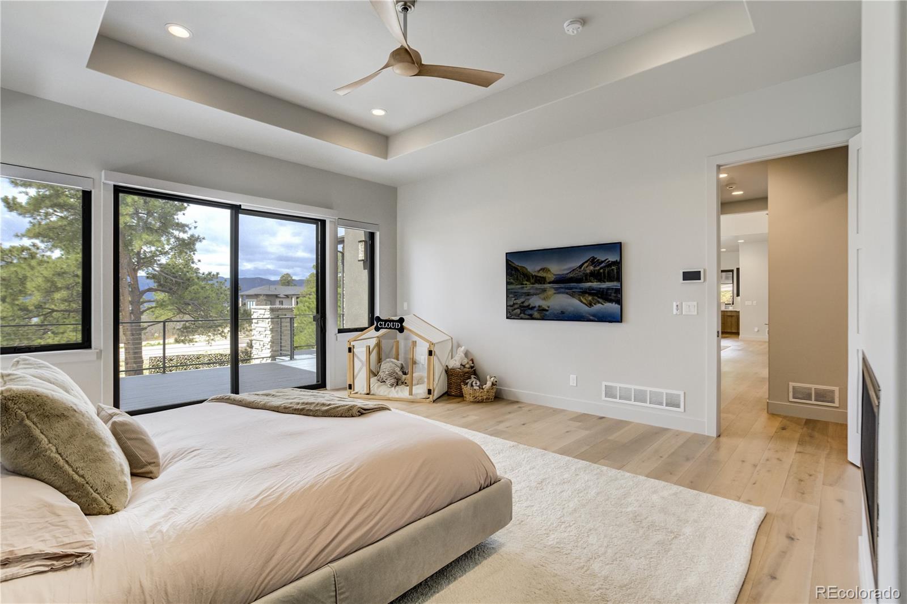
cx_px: 454
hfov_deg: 96.7
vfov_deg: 73.7
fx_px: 403
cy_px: 302
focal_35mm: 16
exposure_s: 1/80
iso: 1000
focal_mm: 16
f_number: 7.1
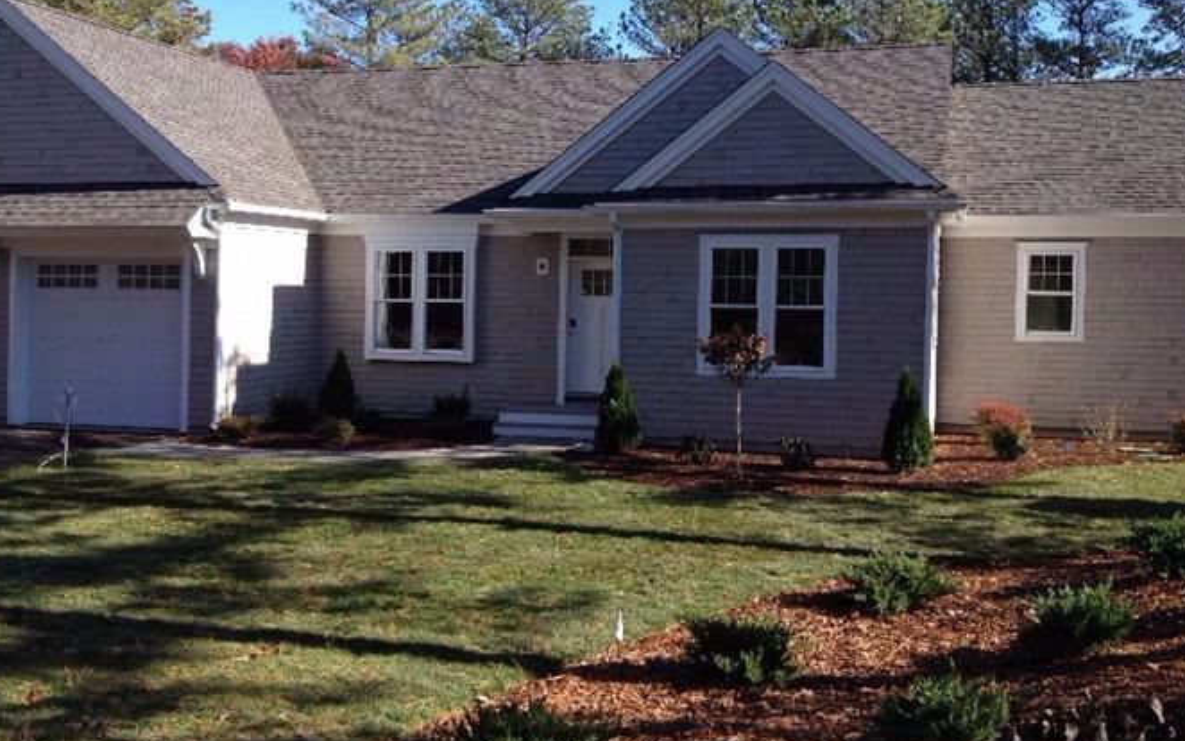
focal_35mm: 43
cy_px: 307
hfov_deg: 46.2
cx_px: 550
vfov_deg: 29.8
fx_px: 1389
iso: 50
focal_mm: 4.28
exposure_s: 1/756
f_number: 2.4
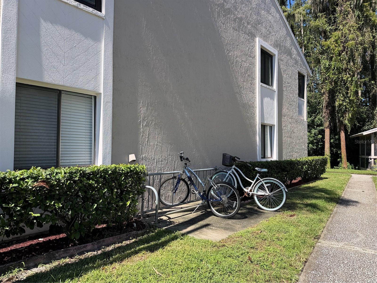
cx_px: 188
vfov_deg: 56.8
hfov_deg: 71.6
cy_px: 142
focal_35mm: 24
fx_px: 261
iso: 80
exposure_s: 1/2370
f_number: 1.78
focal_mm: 6.76
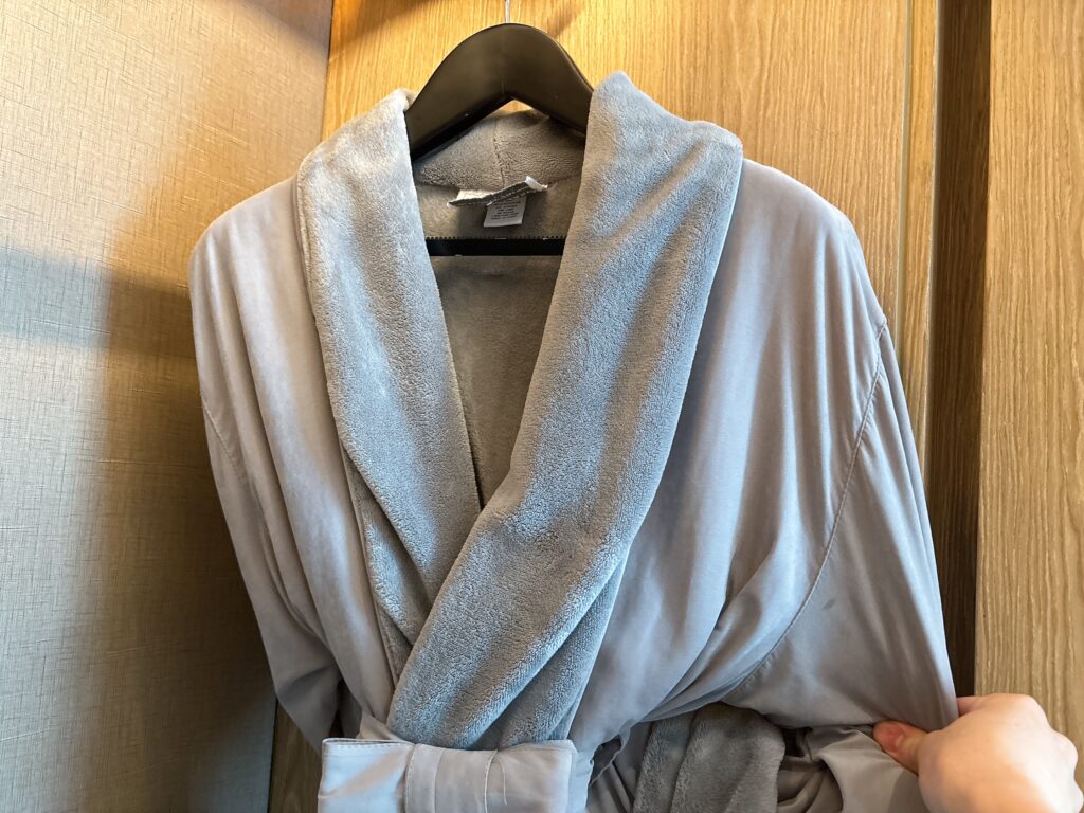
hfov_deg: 67.3
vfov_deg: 53.1
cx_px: 542
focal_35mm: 26
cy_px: 406
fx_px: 814
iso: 500
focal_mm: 5.96
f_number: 1.6
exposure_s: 1/40
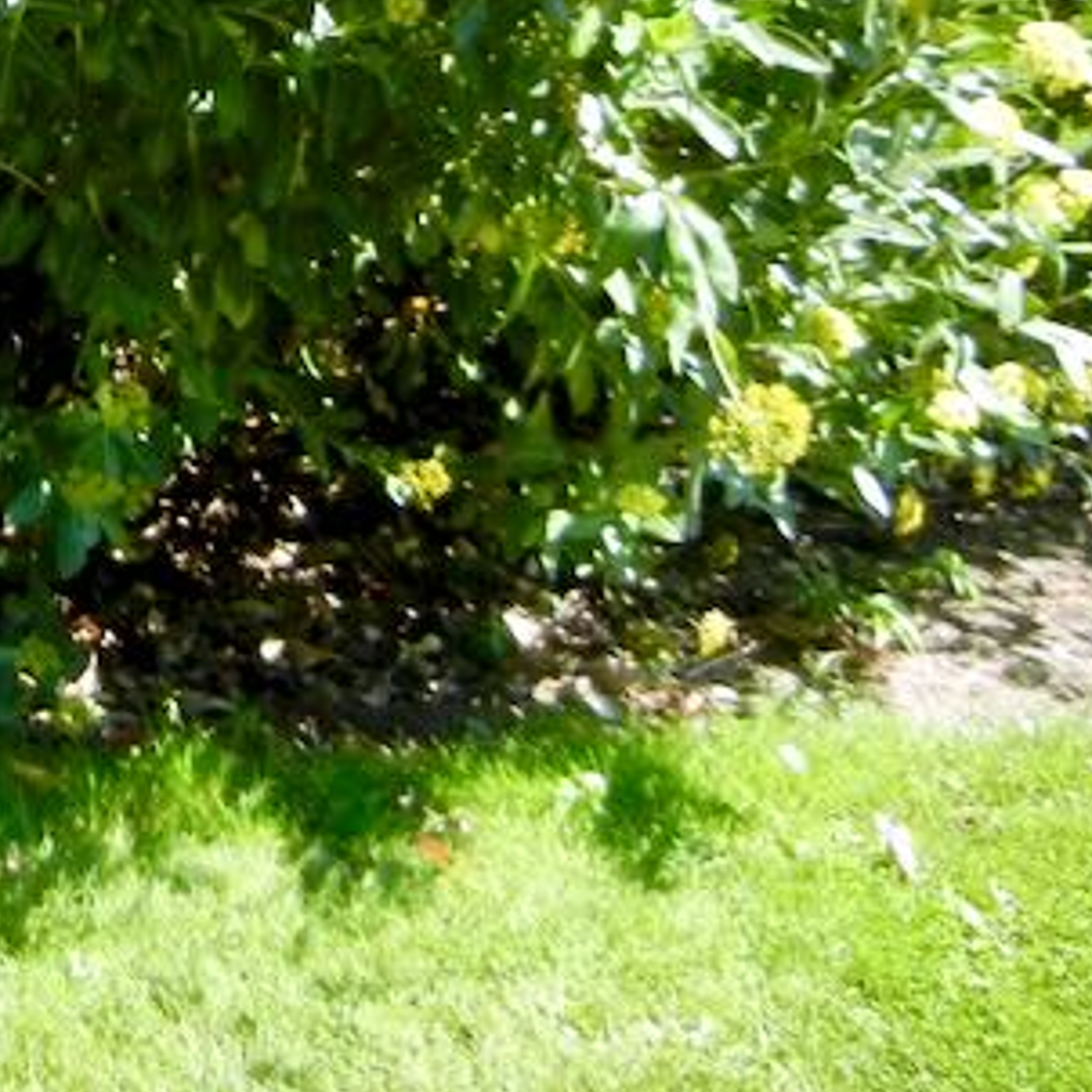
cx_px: -477
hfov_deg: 17.6
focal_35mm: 90
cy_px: -268
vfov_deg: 18.2
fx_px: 3212
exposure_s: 1/326
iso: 160
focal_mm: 5.4
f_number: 3.5
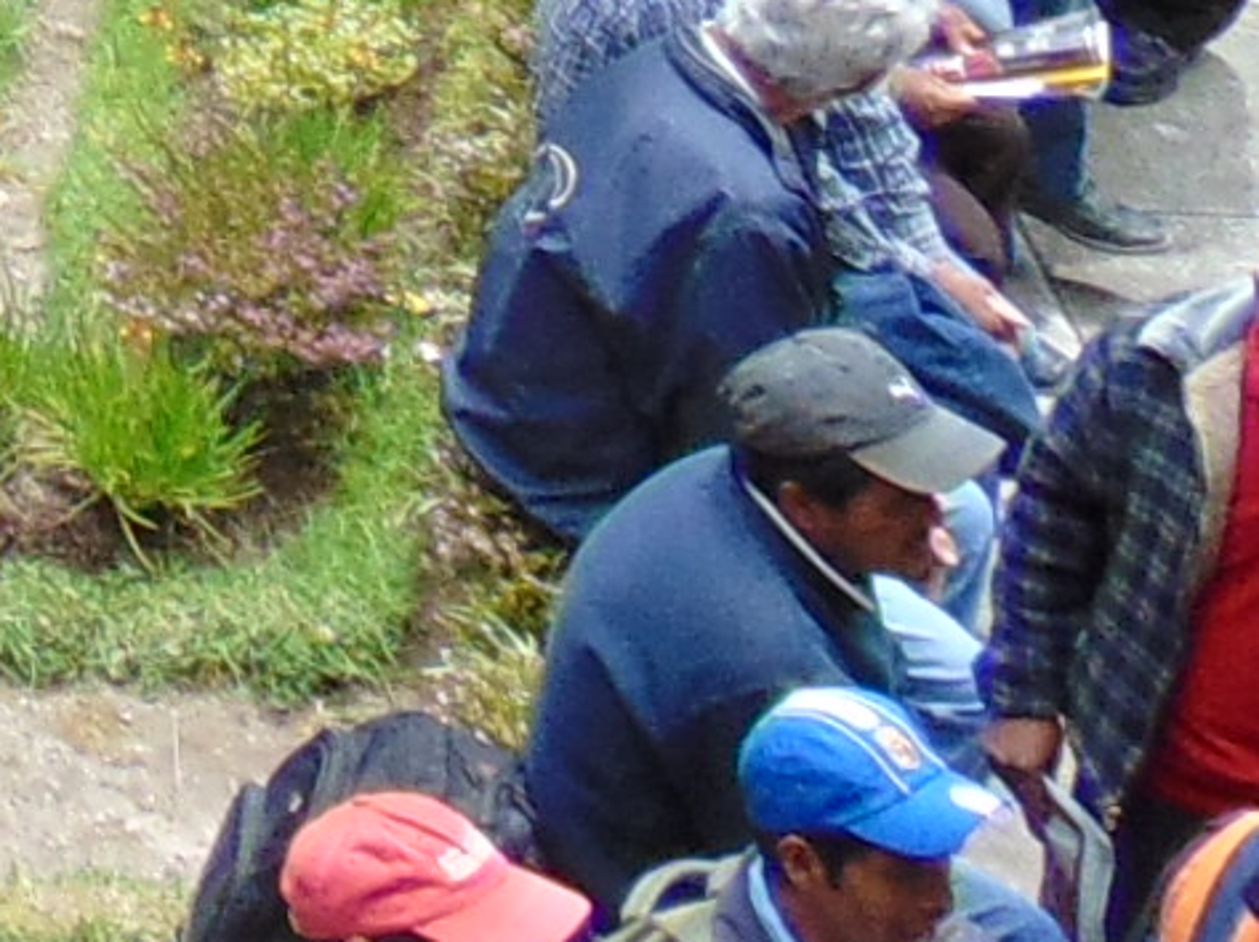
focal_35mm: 193
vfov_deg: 7.2
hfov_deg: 9.0
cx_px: -2031
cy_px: -1381
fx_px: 7014
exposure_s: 1/320
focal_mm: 4.5
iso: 80
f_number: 3
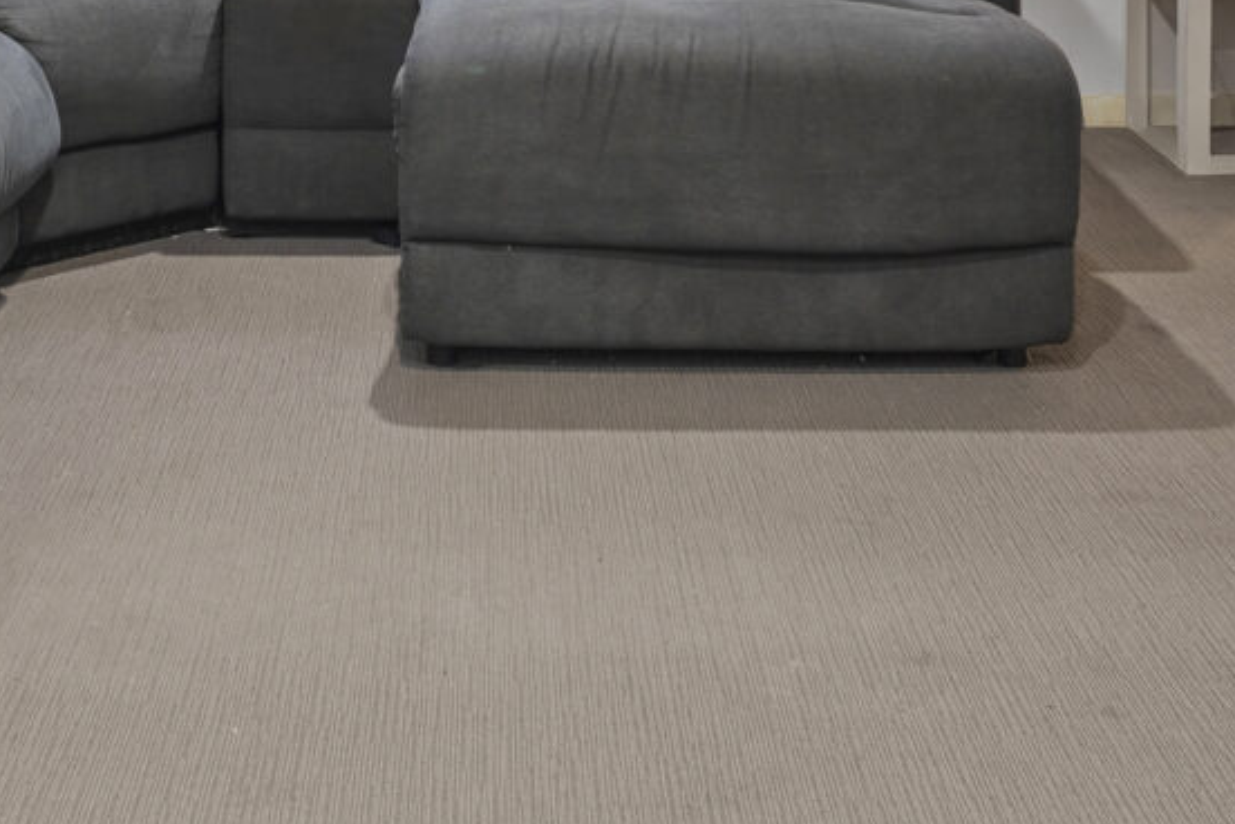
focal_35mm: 62
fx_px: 2127
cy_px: -331
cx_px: 499
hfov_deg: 32.3
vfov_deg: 19.6
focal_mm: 19
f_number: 9
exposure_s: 1/1.67
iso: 800
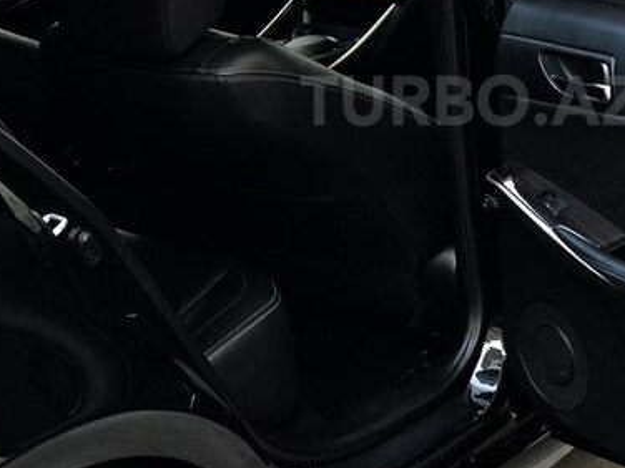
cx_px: 470
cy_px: 100
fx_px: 1806
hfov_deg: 19.5
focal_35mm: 100
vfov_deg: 14.7
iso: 500
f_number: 2.8
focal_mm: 6.6
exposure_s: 1/50
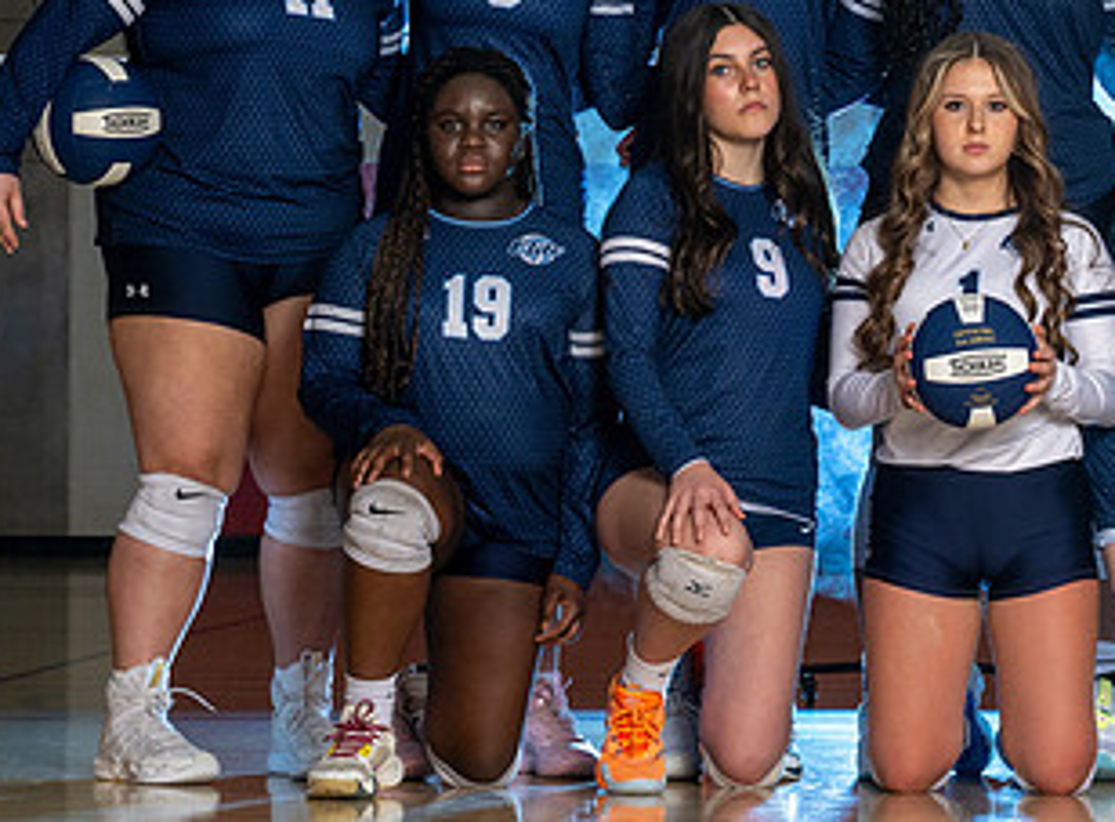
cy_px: 388
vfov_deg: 8.1
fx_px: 5826
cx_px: 1201
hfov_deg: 10.8
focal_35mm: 182
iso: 400
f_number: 9
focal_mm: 70
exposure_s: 1/125
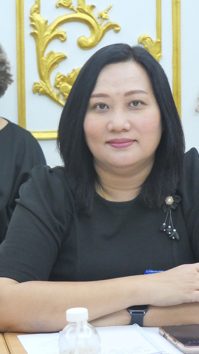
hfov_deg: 9.3
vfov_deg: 16.4
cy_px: 177
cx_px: 114
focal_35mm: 131
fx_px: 1229
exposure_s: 1/30
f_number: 5.5
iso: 3200
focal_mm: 40
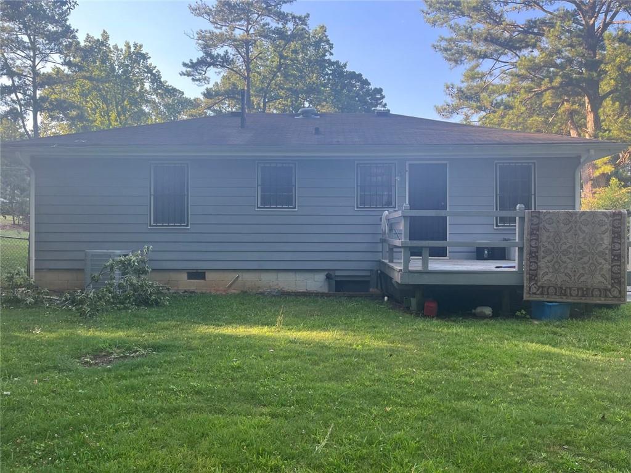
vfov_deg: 53.1
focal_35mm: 26
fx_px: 474
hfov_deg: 67.3
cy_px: 236
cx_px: 316
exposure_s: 1/214
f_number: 1.6
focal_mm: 5.1
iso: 50
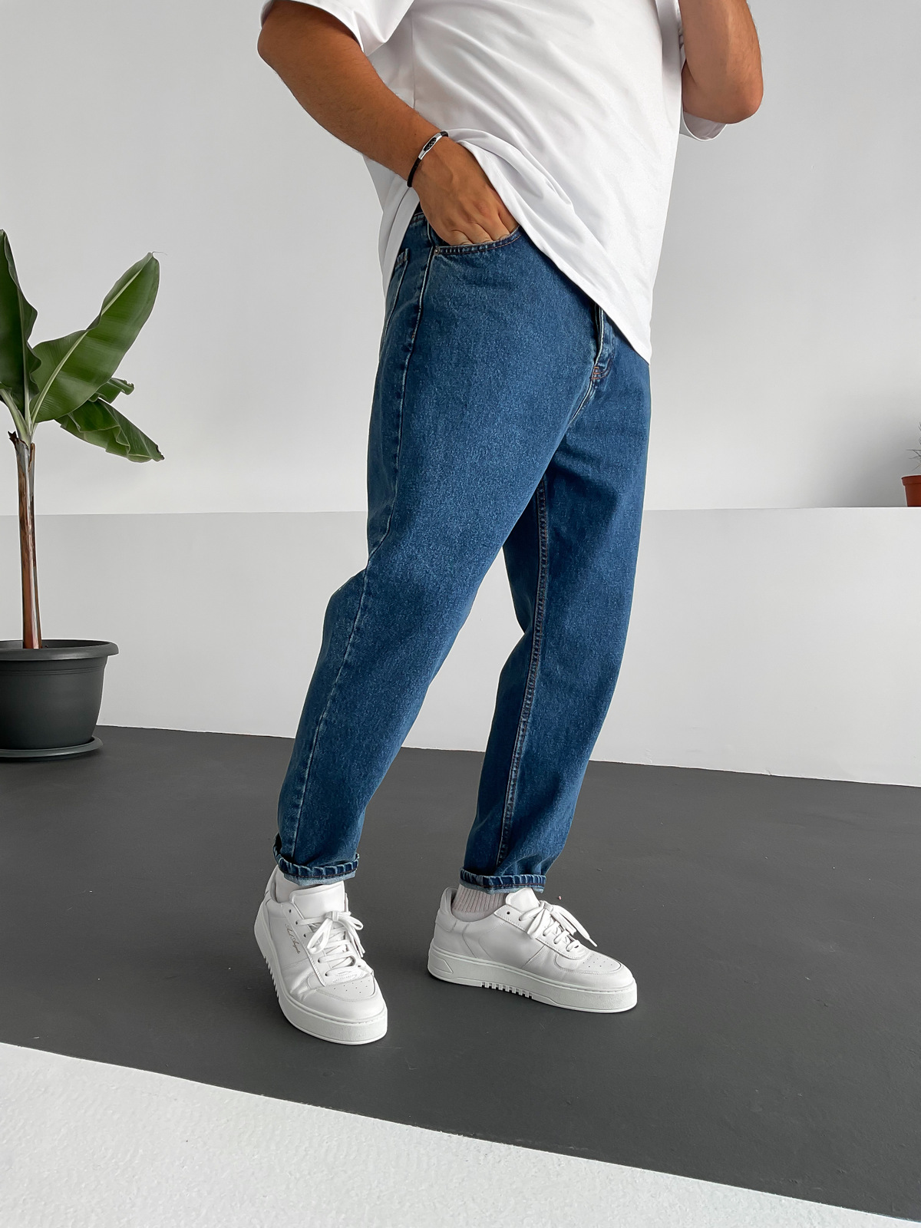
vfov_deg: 61.7
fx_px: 1029
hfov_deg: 48.2
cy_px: 614
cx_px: 460
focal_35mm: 29
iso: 20
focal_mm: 3
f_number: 1.8
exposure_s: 1/120
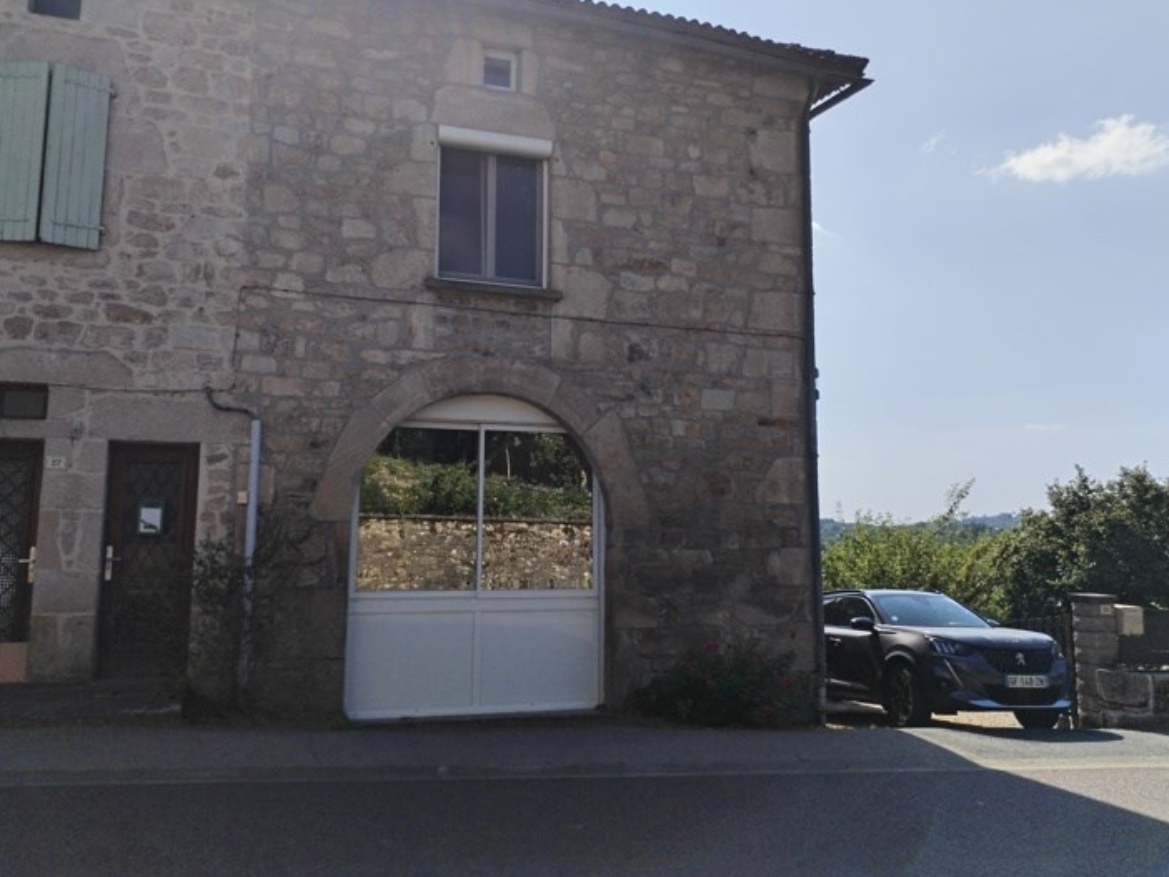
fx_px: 1115
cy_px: 384
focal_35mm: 33
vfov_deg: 42.9
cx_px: 549
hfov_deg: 55.3
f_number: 1.8
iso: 100
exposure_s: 1/3153
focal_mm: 4.75
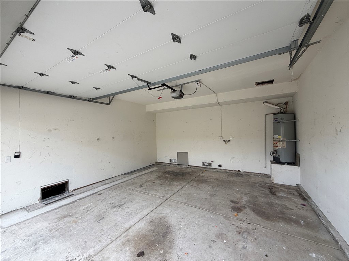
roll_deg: +1.0
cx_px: 174
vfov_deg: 85.7
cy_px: 130
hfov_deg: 102.1
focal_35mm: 14
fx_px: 141
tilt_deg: +0.3
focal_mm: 2.22
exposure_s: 1/121
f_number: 2.2
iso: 100
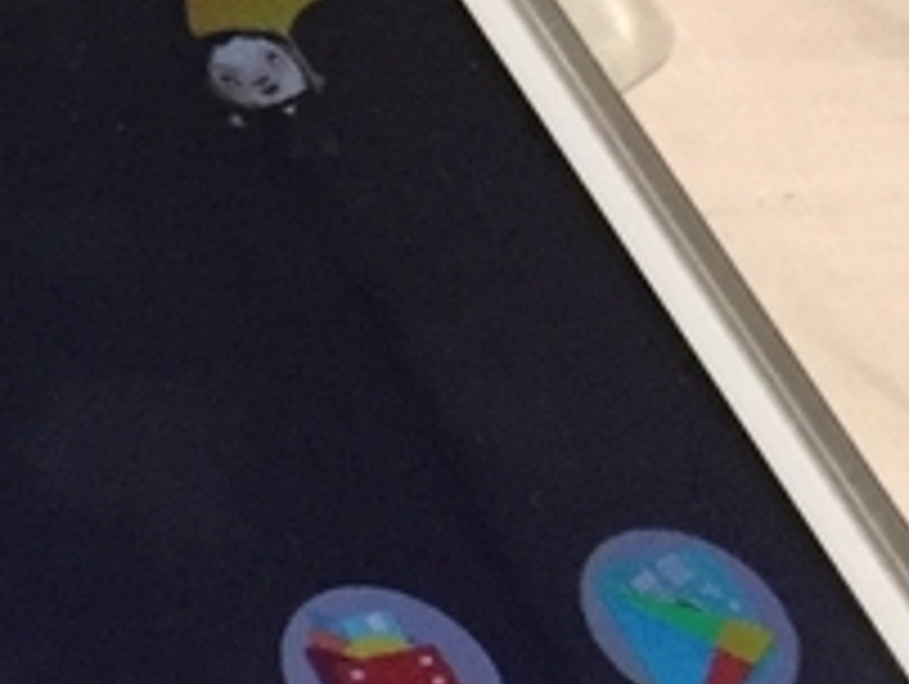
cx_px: -1202
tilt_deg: -54.6
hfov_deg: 10.9
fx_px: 4128
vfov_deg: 9.4
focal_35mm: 157
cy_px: 702
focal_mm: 3.3
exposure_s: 1/30
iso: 125
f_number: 2.4
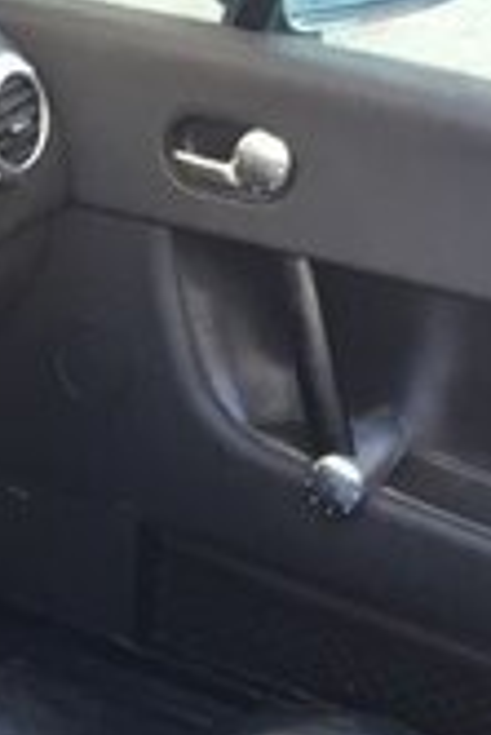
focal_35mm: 120
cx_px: -133
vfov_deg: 16.2
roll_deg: -0.8
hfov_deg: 11.2
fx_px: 2450
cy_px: 945
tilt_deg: -39.9
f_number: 2.2
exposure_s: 1/33
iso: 32
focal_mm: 4.15
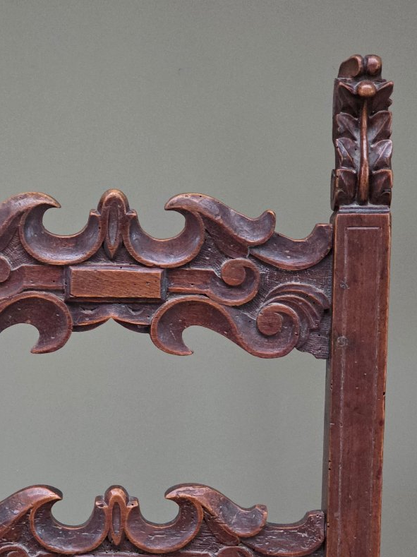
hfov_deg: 14.0
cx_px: 114
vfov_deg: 18.7
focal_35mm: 105
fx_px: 1688
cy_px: 390
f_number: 2.4
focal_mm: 7.9
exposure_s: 1/33.3
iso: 1600
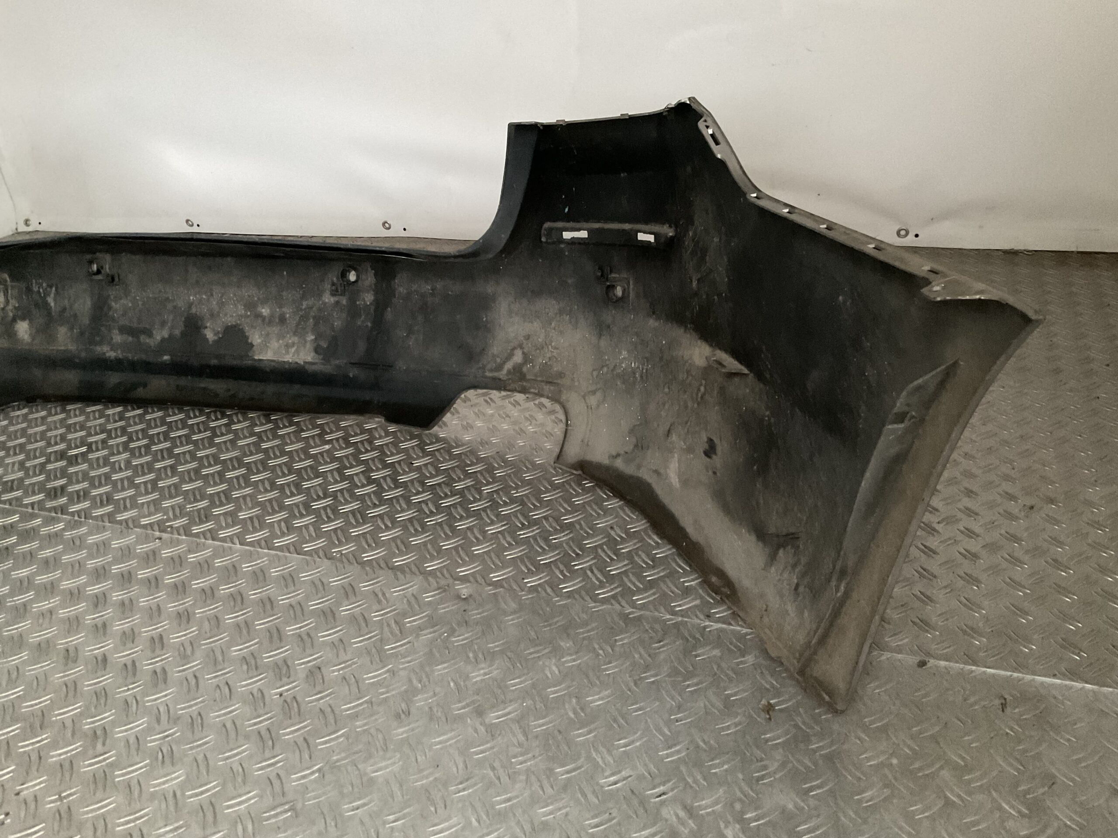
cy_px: 419
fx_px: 937
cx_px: 559
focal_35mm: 29
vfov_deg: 48.2
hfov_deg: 61.7
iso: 500
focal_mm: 3
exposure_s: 1/25
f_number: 1.8
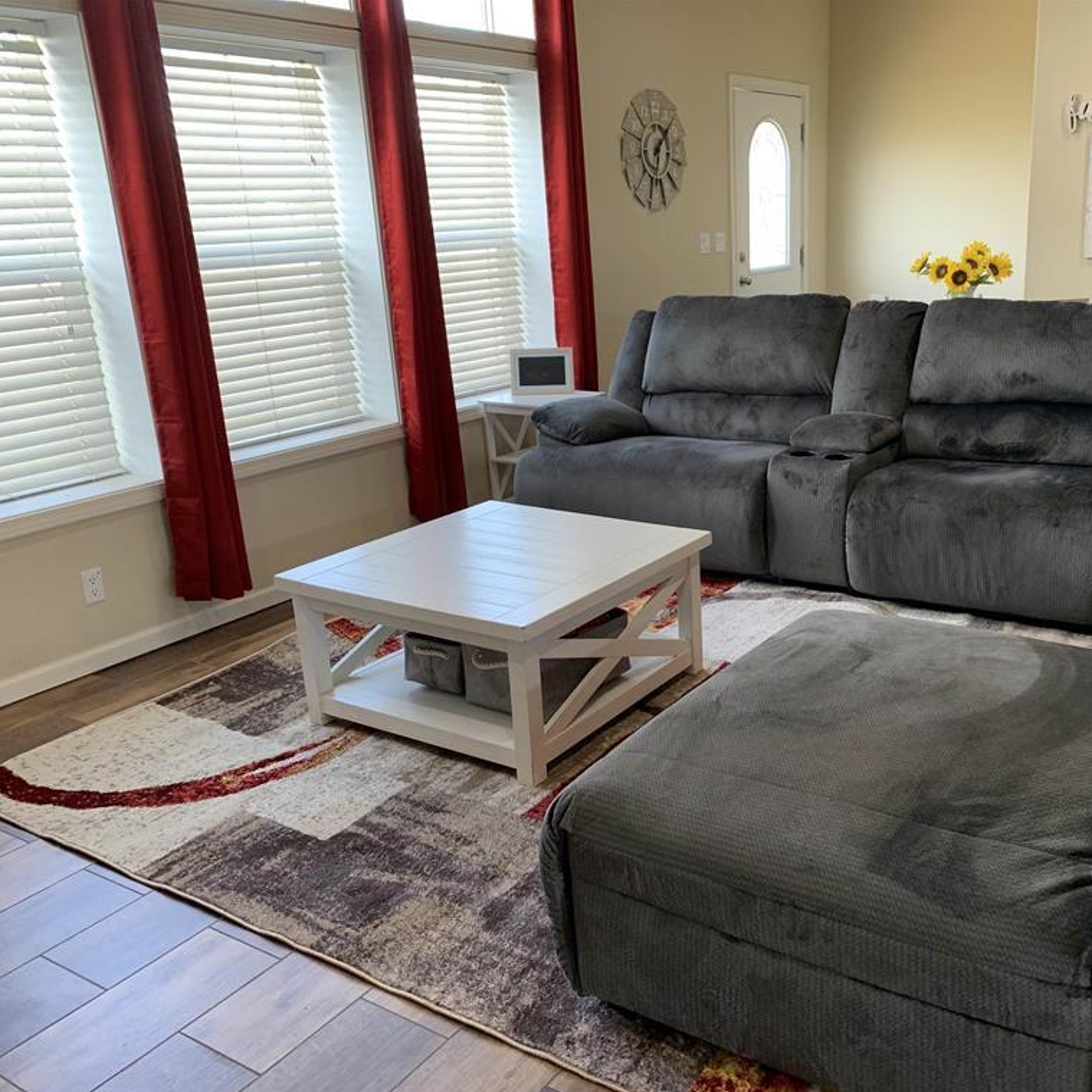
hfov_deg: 51.7
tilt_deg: -17.1
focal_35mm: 31
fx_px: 1106
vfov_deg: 52.5
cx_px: 712
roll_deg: +1.8
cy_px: 551
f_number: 1.8
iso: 64
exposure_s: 1/60
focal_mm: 4.25
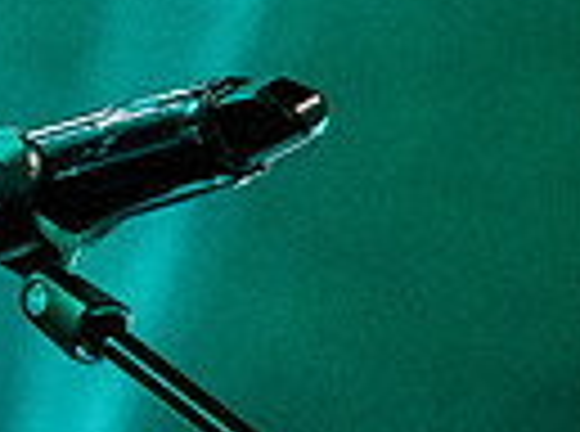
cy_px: 479
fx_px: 8321
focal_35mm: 498
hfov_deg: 4.0
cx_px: -466
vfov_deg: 3.0
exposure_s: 1/125
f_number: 4
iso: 1600
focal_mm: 47
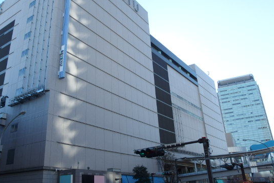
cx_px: 124
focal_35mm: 32
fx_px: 244
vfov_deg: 41.1
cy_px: 79
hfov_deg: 58.6
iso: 100
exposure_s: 1/500
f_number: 3.2
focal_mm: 4.7
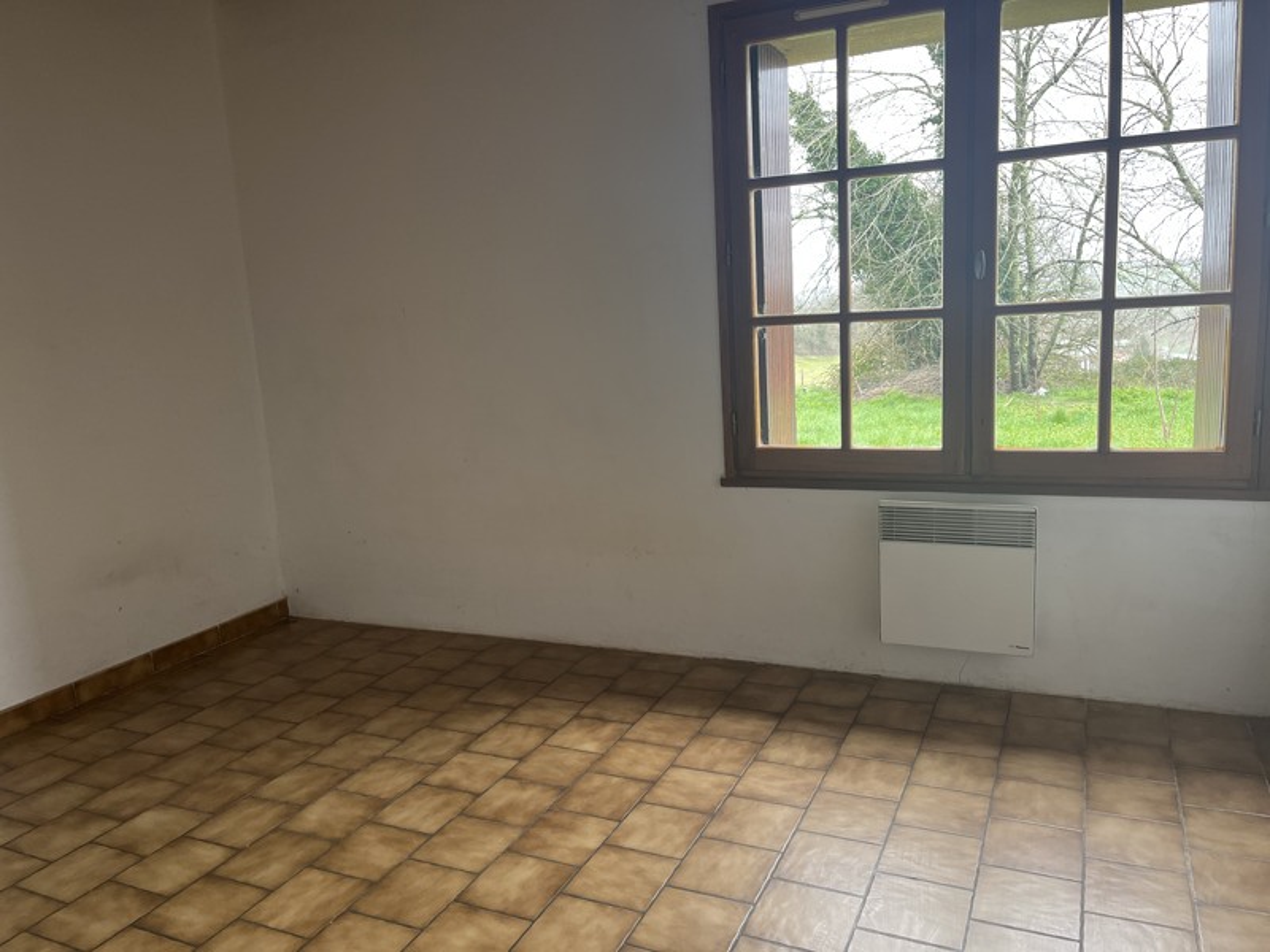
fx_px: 954
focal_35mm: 26
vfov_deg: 53.1
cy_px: 476
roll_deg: +3.6
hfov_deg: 67.3
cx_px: 635
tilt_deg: -10.7
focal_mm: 5.1
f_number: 1.6
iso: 80
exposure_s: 1/121
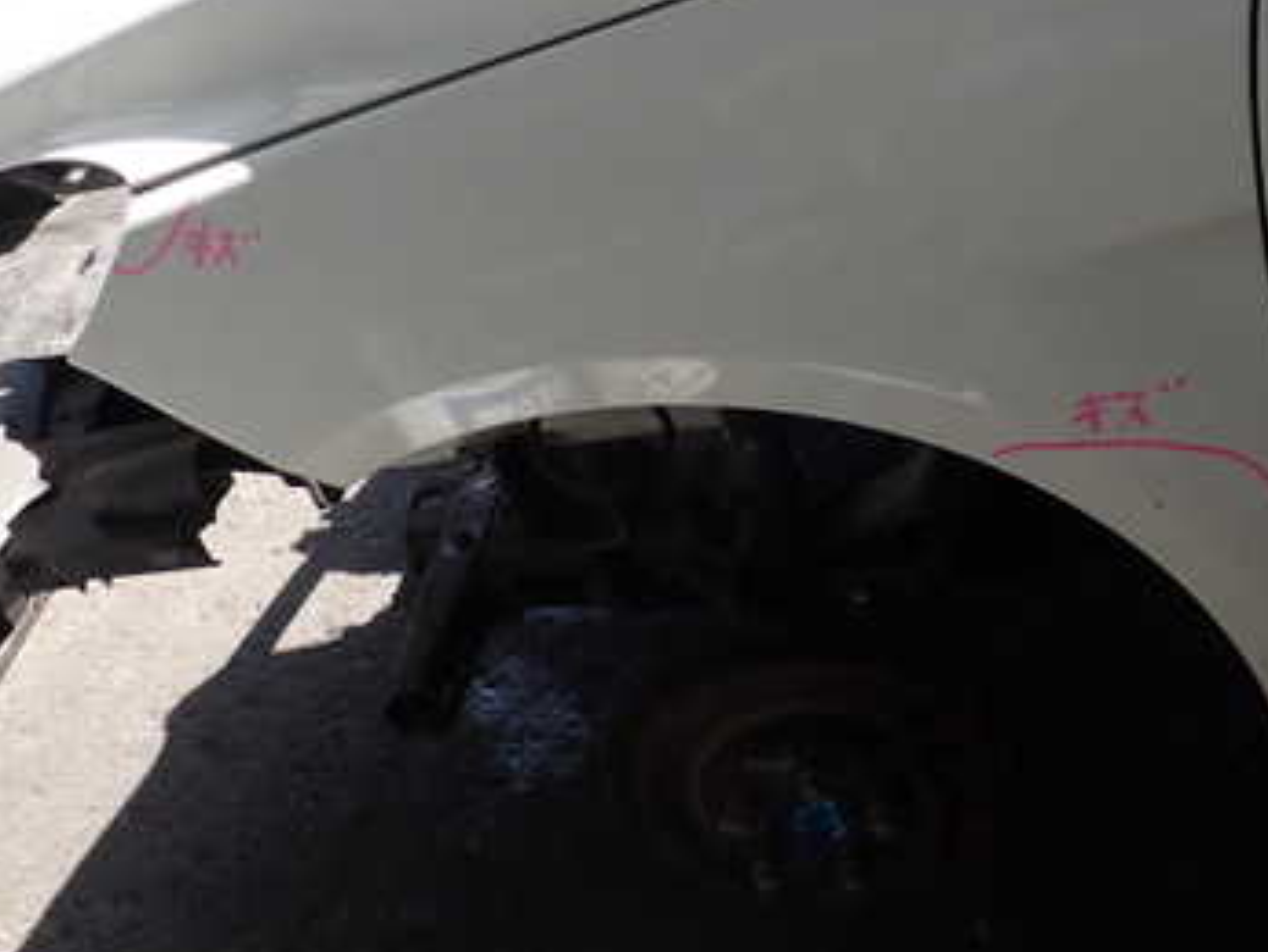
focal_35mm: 52
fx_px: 1906
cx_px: 744
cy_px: 278
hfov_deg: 36.7
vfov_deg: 27.8
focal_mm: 5.4
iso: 100
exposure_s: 1/200
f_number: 3.2
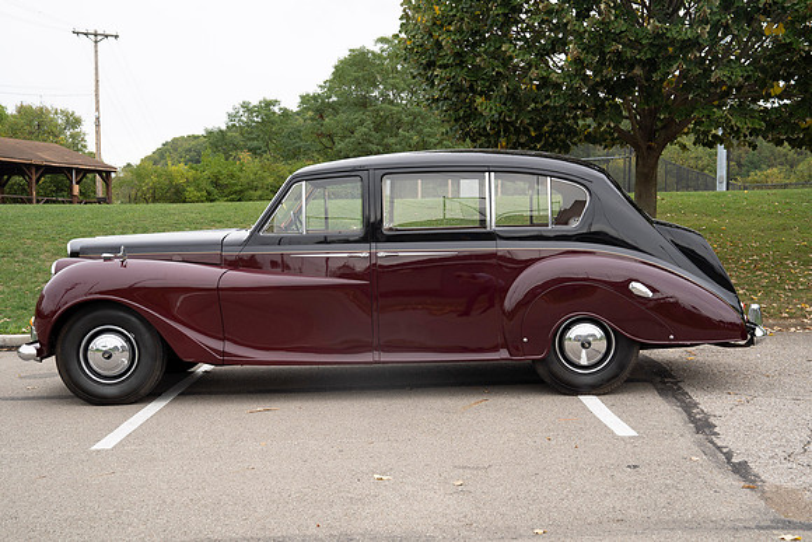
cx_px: 406
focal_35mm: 44
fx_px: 993
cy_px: 271
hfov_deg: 44.5
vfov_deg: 30.5
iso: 200
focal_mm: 44
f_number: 5.6
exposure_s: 1/200
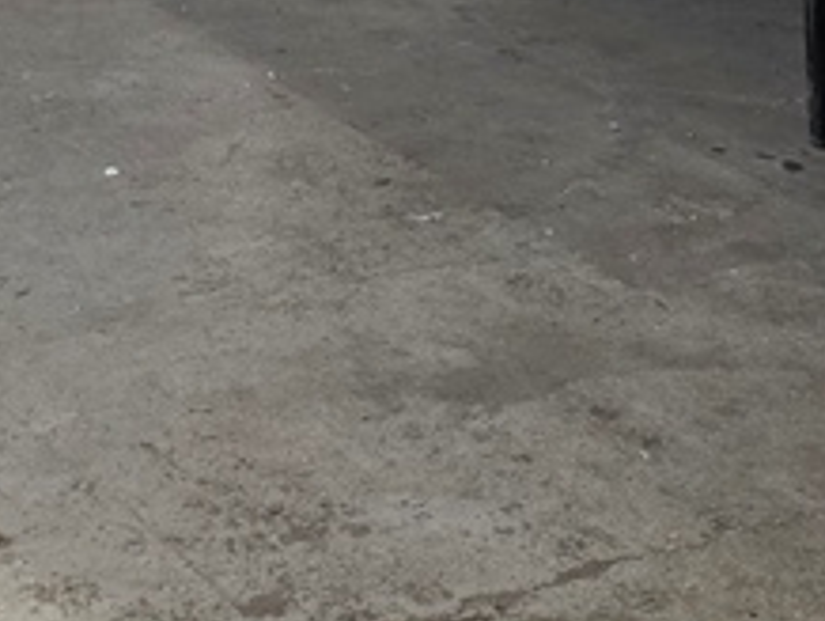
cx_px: 261
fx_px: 2577
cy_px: -610
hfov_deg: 18.1
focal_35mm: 108
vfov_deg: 12.2
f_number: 1.7
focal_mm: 6.3
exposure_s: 1/120
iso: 320
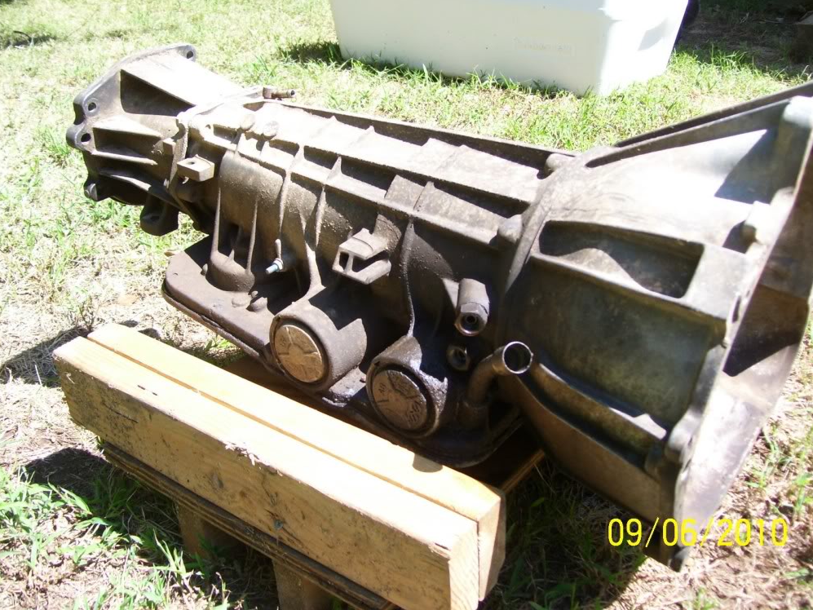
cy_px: 298
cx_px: 413
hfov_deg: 49.0
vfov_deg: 37.7
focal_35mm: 38
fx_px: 893
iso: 80
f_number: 2.7
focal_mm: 6
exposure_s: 1/350
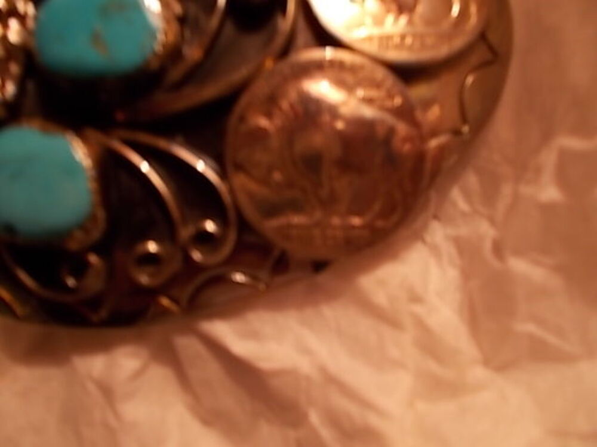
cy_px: 224
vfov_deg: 53.1
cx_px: 298
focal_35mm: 26
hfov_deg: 67.3
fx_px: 448
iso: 80
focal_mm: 4.6
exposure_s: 1/25
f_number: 3.2
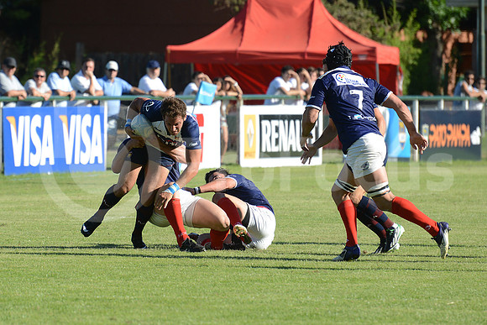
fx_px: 3518
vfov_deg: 5.3
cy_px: 162
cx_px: 244
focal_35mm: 260
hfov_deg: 7.9
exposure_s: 1/800
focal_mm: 260
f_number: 5.6
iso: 320
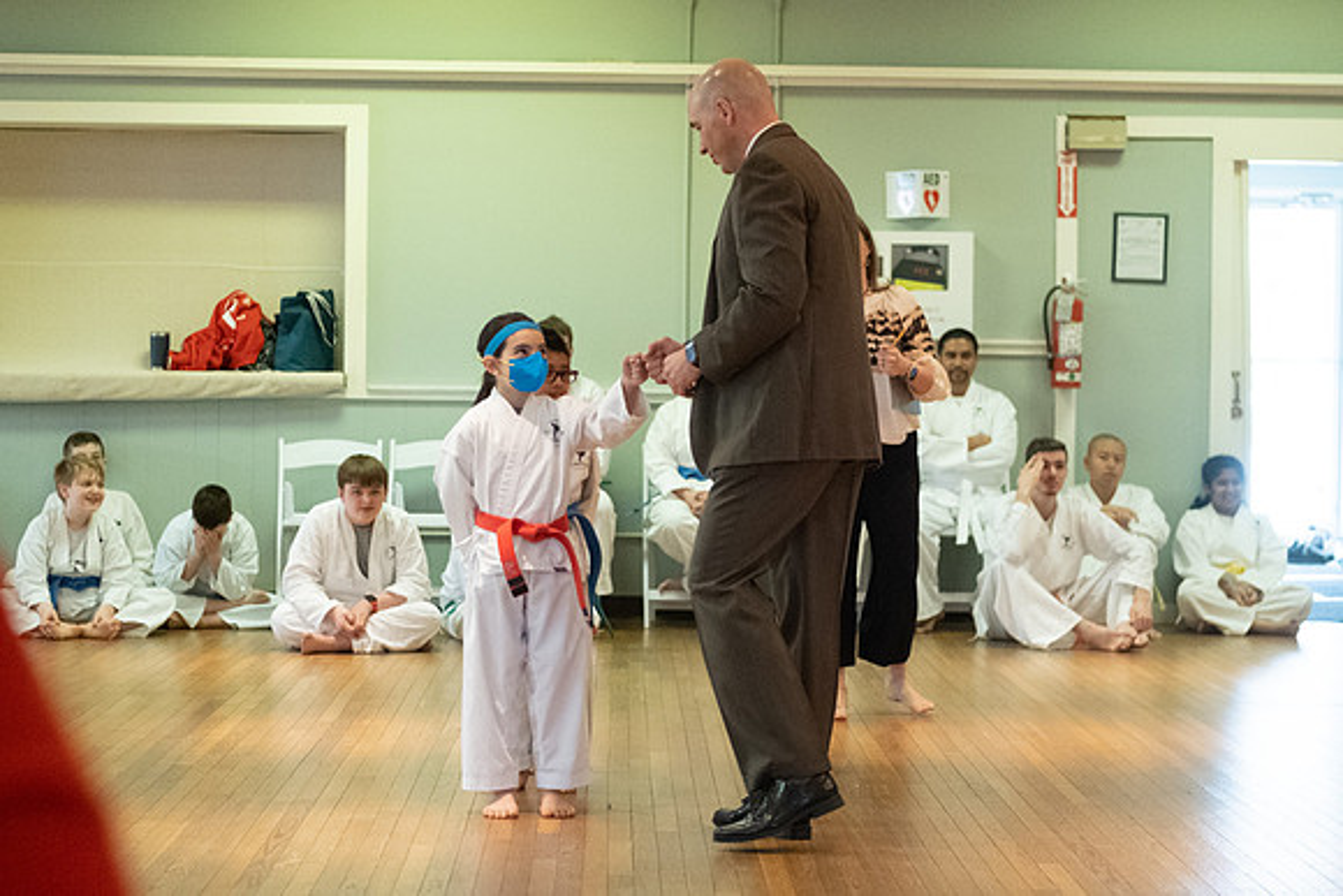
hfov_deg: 20.2
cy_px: 431
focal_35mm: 101
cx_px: 733
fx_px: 3774
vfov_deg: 13.5
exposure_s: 1/500
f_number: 2
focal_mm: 50
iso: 3200
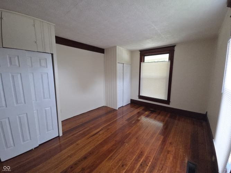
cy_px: 86
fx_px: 87
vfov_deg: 89.9
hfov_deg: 106.2
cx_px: 116
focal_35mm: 13
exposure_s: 1/120
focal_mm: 2.2
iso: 250
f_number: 2.2
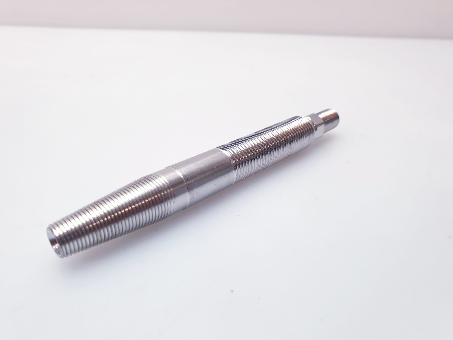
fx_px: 340
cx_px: 226
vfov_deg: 53.1
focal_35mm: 26
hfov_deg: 67.3
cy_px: 170
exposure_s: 1/50
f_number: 2.4
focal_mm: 4.3
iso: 125
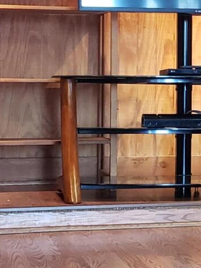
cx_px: 268
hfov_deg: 13.2
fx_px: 836
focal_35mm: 108
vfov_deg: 18.1
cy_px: 64
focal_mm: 4.3
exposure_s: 1/30
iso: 320
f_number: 1.5
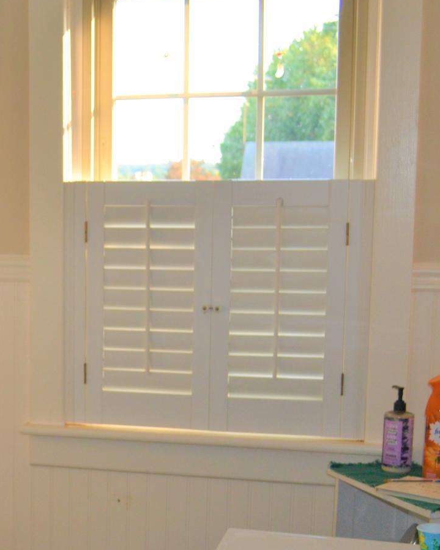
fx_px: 1254
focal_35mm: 77
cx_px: -60
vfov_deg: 24.6
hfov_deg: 19.0
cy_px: 371
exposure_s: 1/125
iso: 320
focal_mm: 24
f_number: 4
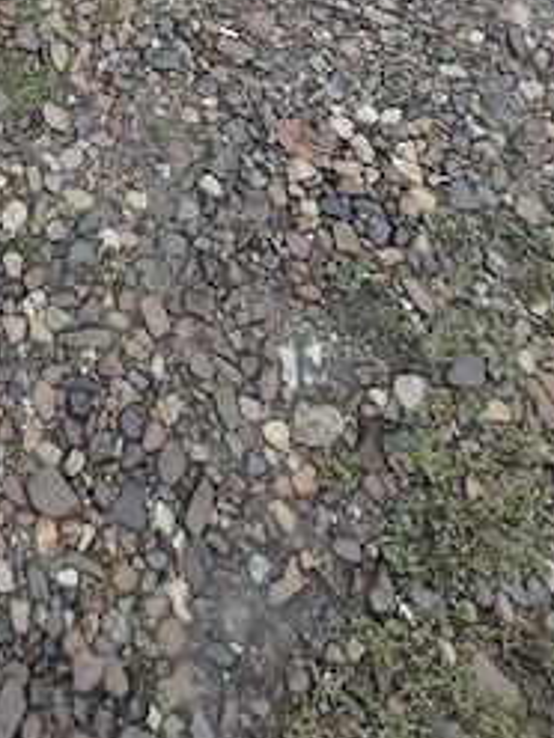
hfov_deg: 29.1
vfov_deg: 27.6
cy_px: -405
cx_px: -128
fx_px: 896
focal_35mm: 42
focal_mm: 2.2
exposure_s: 1/50
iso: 160
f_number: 2.2
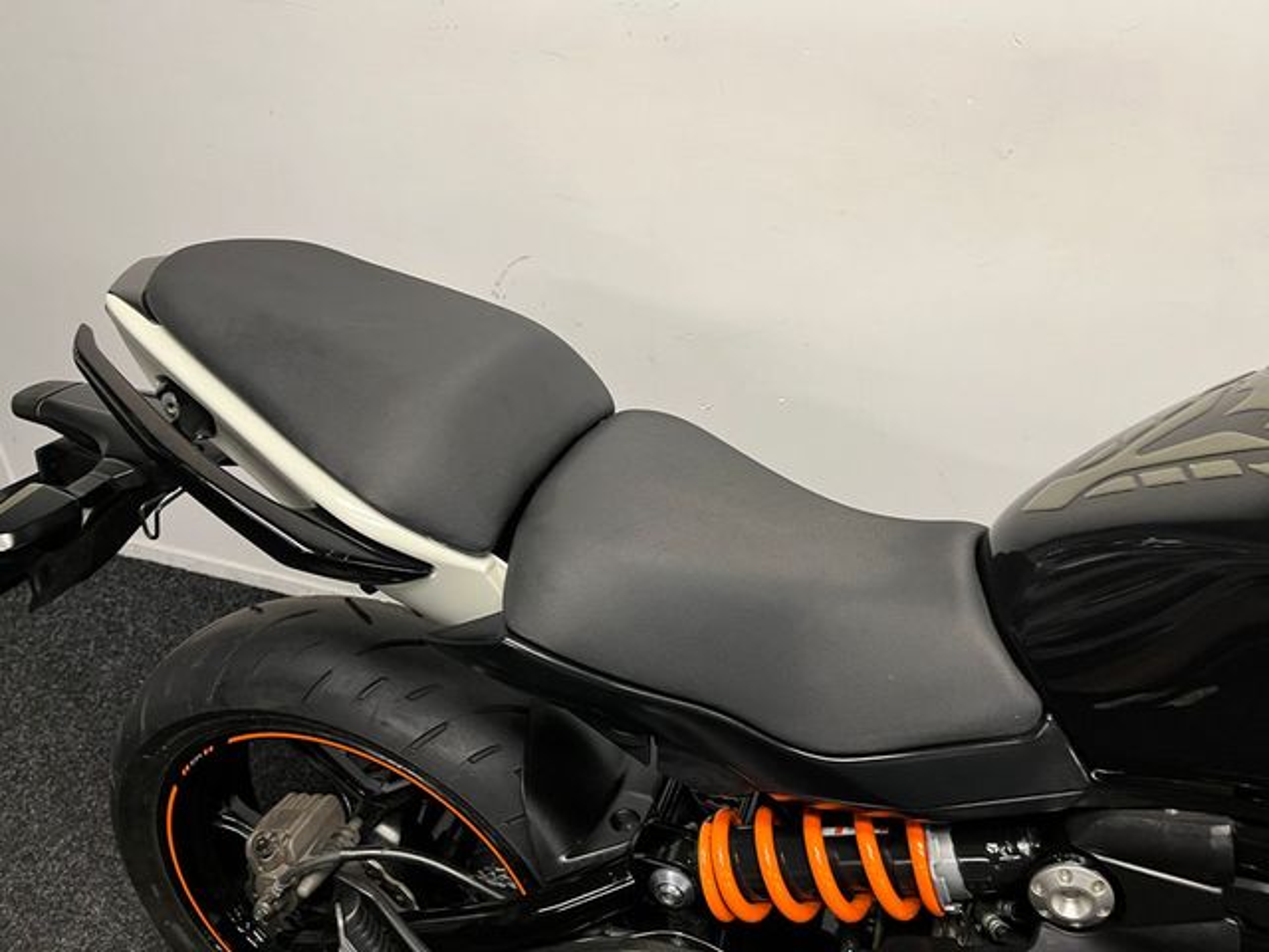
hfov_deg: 67.3
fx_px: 953
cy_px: 476
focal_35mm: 26
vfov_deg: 53.1
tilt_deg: -33.2
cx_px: 634
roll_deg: -1.0
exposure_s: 1/50
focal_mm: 5.1
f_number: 1.6
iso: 100
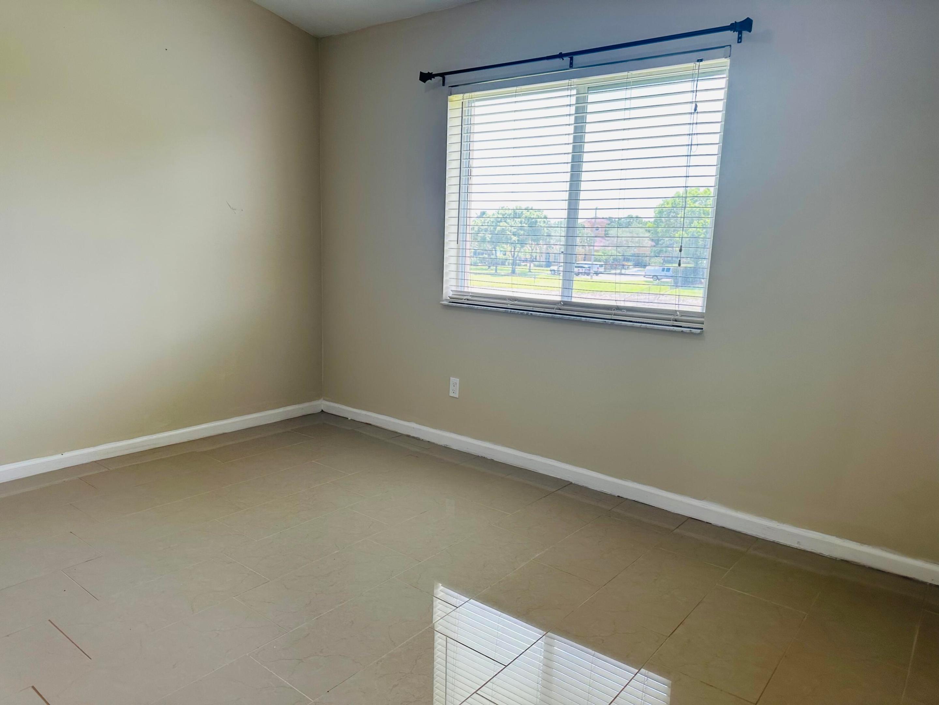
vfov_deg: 56.8
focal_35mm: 24
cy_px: 352
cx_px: 470
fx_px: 651
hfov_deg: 71.6
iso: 80
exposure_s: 1/120
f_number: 1.78
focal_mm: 6.86
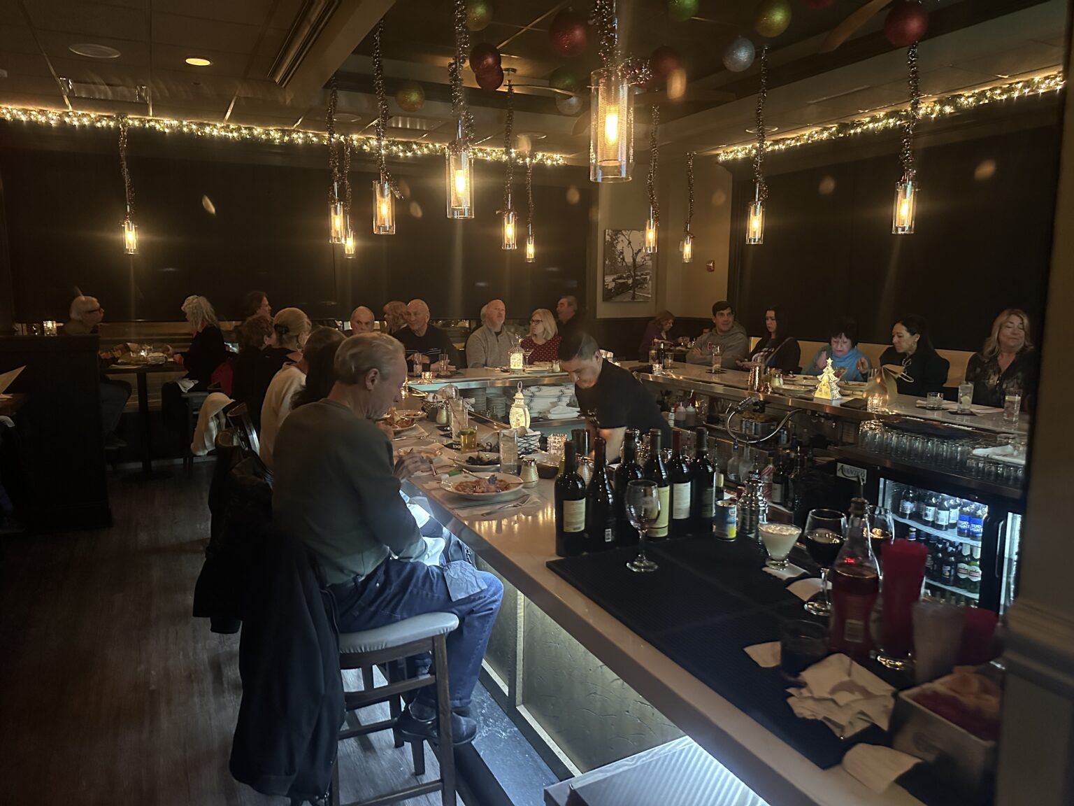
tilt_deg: -10.3
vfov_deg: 56.8
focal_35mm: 24
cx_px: 537
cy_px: 403
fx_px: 745
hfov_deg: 71.6
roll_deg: -0.8
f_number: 1.78
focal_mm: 6.86
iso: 1250
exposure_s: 1/24
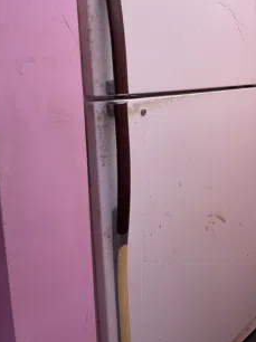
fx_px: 336
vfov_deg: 53.5
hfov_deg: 41.5
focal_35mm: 34
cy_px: 131
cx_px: 157
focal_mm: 4.2
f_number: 1.6
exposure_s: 1/50
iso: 80
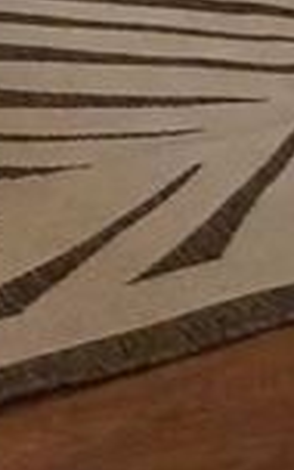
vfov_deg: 15.2
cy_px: -560
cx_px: -443
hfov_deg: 10.8
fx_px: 1282
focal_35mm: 100
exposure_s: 1/120
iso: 250
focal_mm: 2.22
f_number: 2.2
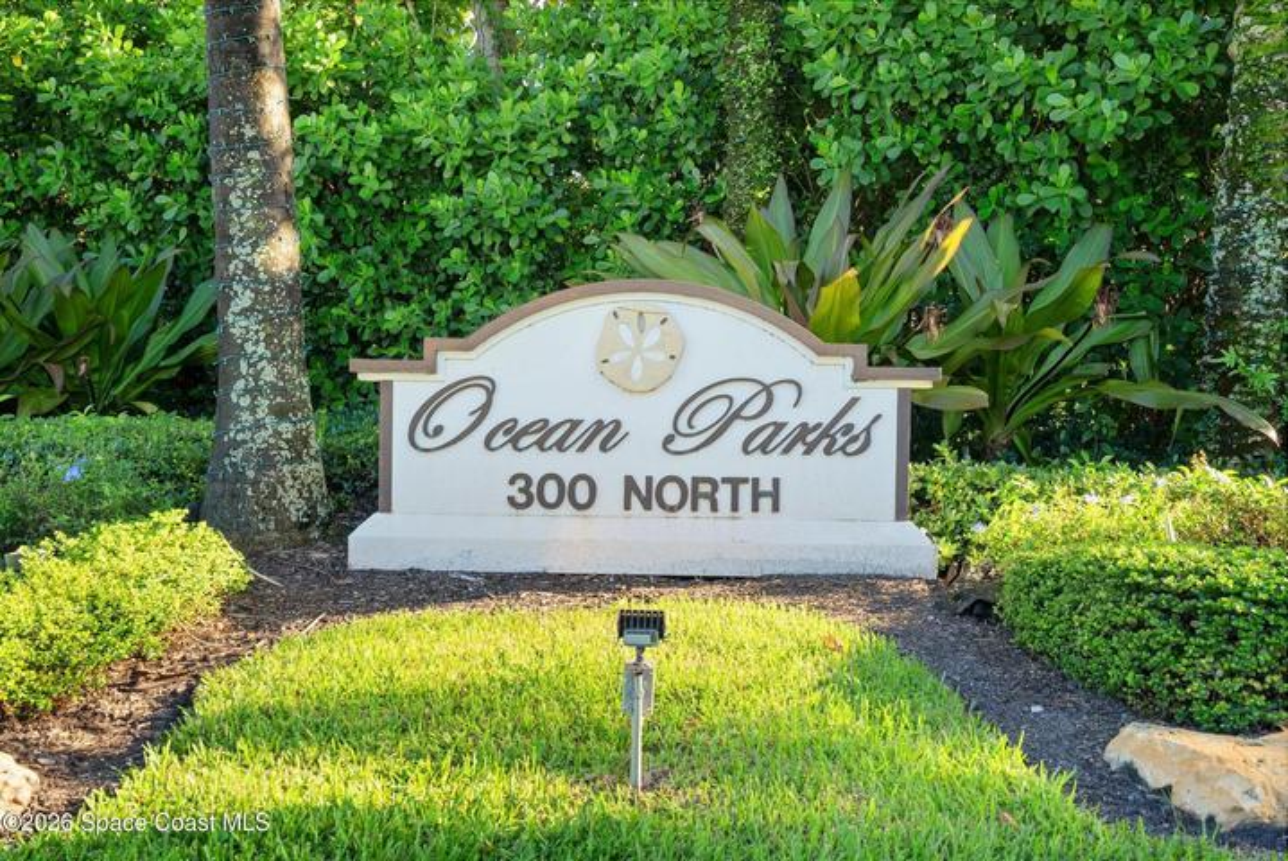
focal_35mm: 35
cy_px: 430
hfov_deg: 54.4
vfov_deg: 37.9
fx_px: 1253
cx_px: 644
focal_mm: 35
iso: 2000
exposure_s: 1/320
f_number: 9
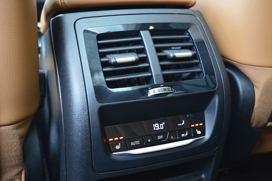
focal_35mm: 44
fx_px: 328
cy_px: 90
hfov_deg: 45.0
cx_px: 136
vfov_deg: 30.8
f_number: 4.2
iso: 800
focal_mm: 29
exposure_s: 1/50
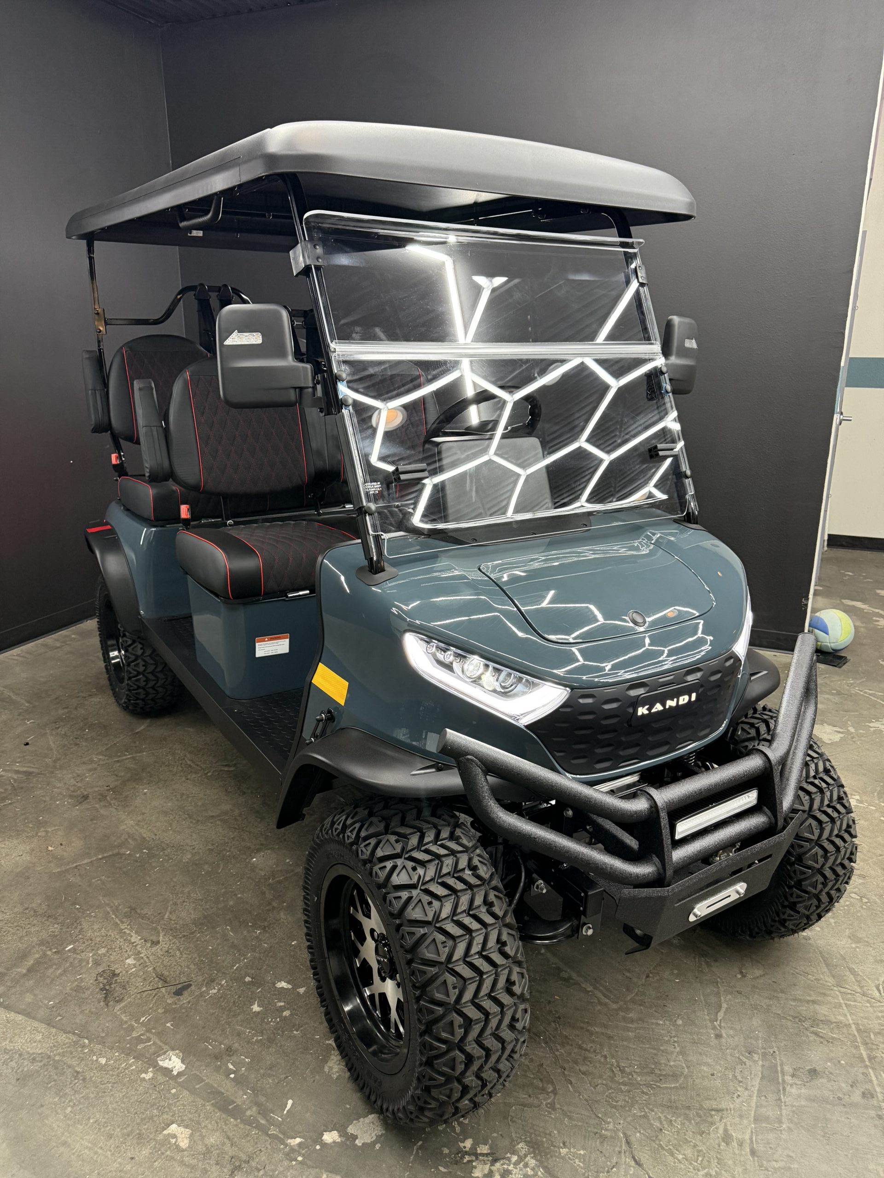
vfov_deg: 71.6
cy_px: 589
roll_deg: -1.4
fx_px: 817
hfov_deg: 56.8
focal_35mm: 24
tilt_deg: -14.2
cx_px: 442
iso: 250
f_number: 1.78
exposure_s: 1/60
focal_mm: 6.76
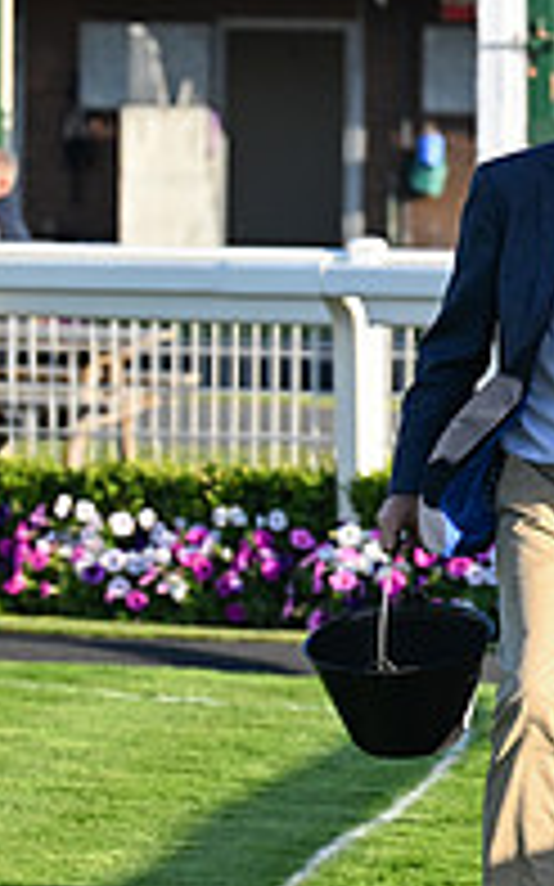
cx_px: 1158
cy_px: 317
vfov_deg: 5.4
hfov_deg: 3.3
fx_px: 9452
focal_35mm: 391
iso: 800
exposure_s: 1/1600
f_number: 5.6
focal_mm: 130
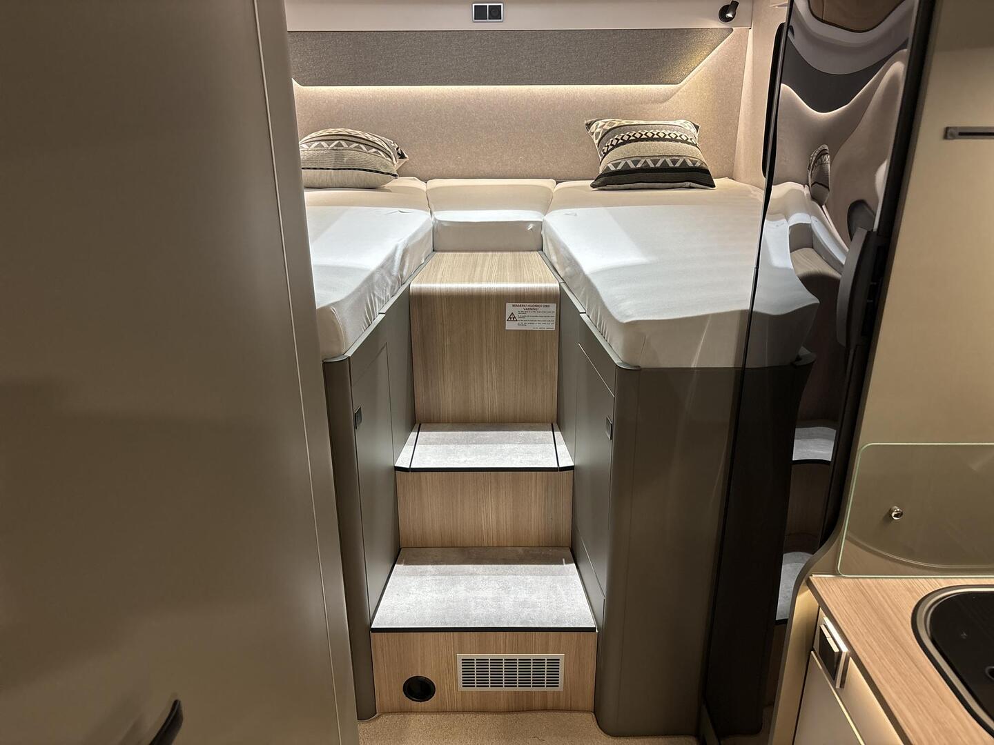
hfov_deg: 67.3
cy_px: 372
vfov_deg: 53.1
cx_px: 497
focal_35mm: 26
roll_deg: -0.2
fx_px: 747
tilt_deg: -21.2
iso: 250
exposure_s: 1/60
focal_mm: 5.96
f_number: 1.6
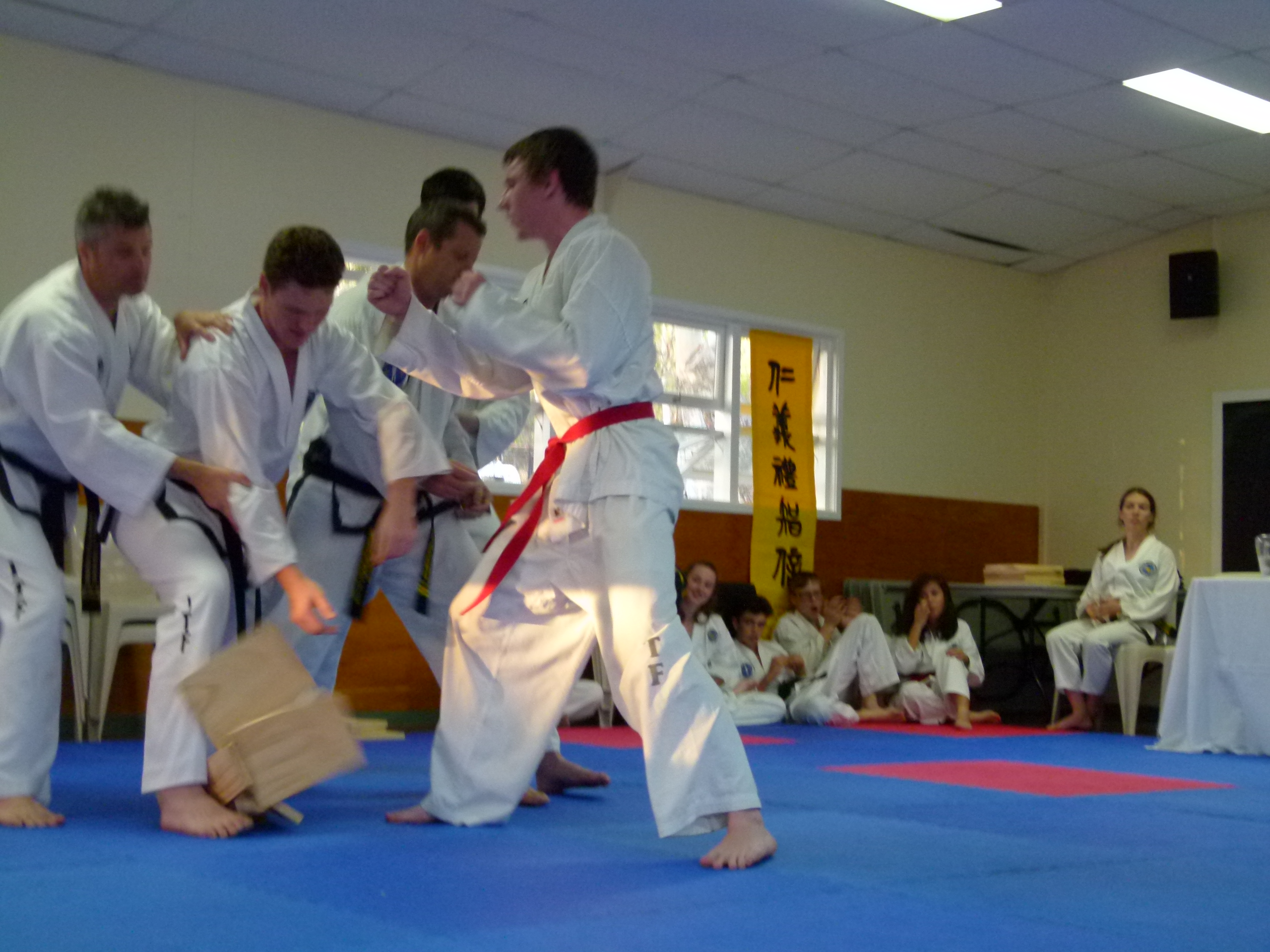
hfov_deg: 37.5
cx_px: 635
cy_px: 476
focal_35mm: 51
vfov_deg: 28.6
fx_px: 1871
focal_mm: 9.2
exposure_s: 1/40
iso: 400
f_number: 3.2
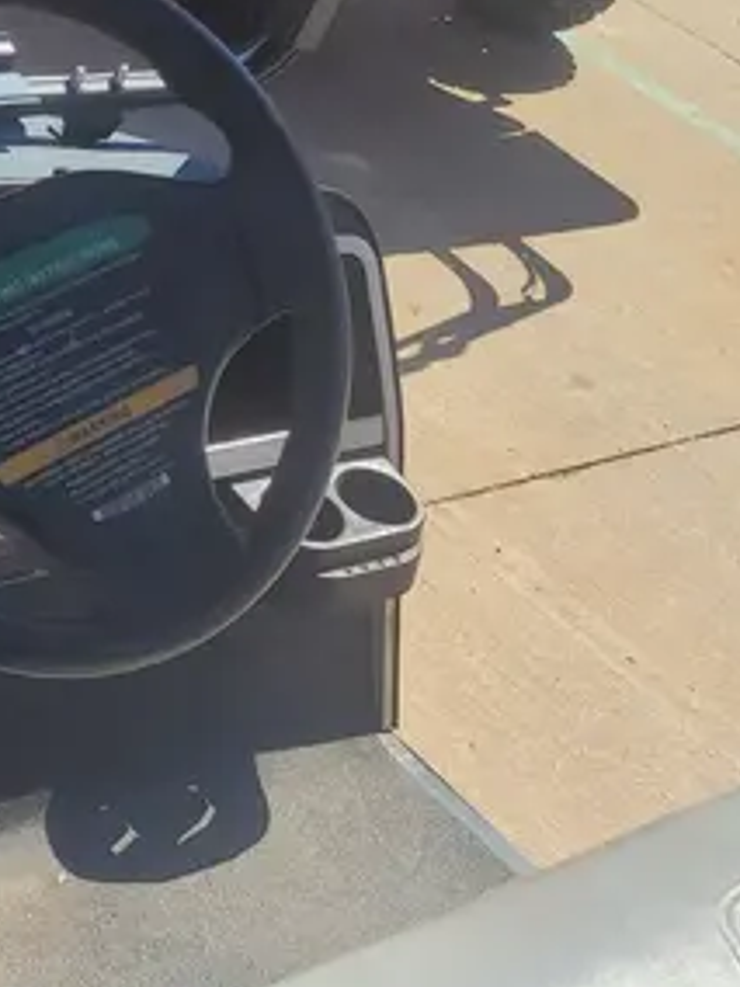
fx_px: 1910
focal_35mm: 67
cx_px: 254
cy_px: 825
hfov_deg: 21.9
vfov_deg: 28.2
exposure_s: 1/1957
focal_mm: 5.4
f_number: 1.8
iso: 40
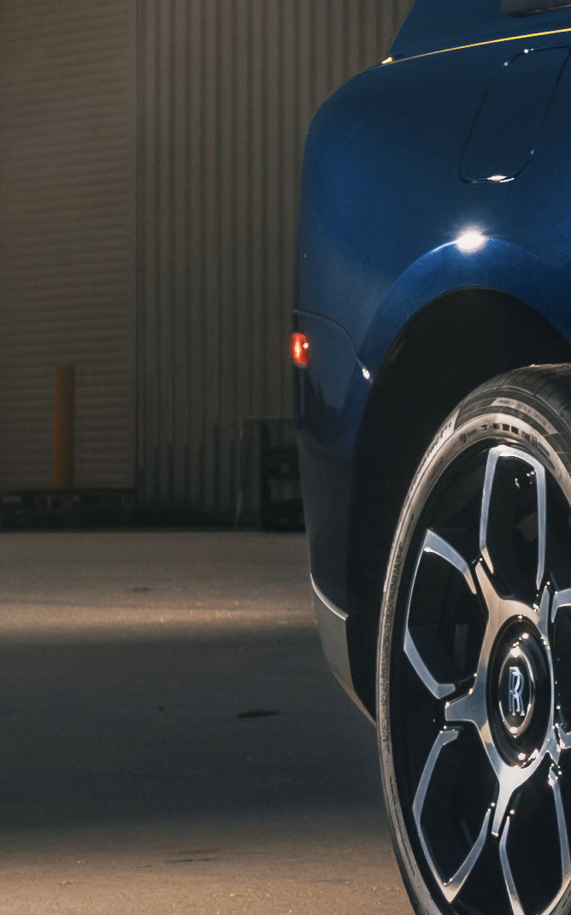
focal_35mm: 299
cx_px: 2152
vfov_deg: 7.0
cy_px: -80
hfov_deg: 4.1
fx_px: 7446
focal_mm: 38
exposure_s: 1/30
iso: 250
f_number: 6.3
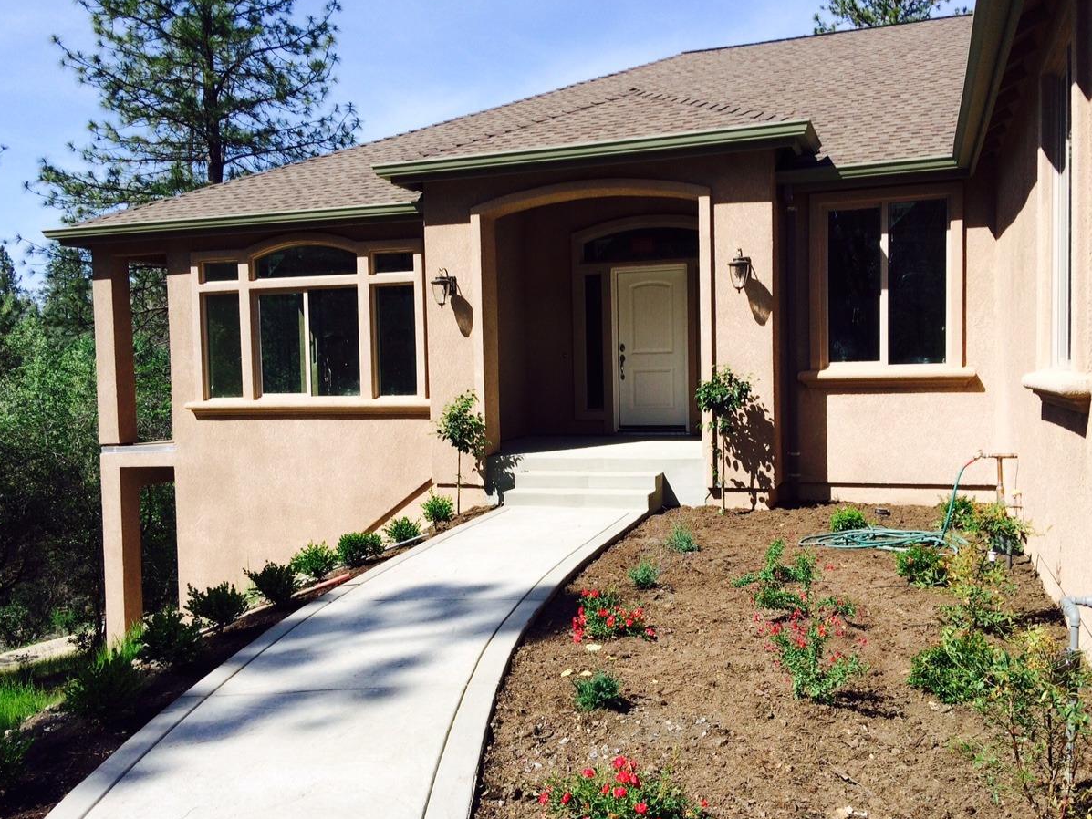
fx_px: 978
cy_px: 413
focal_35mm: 31
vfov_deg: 45.4
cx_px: 575
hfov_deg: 58.3
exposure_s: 1/1953
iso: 32
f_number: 2.2
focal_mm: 4.15
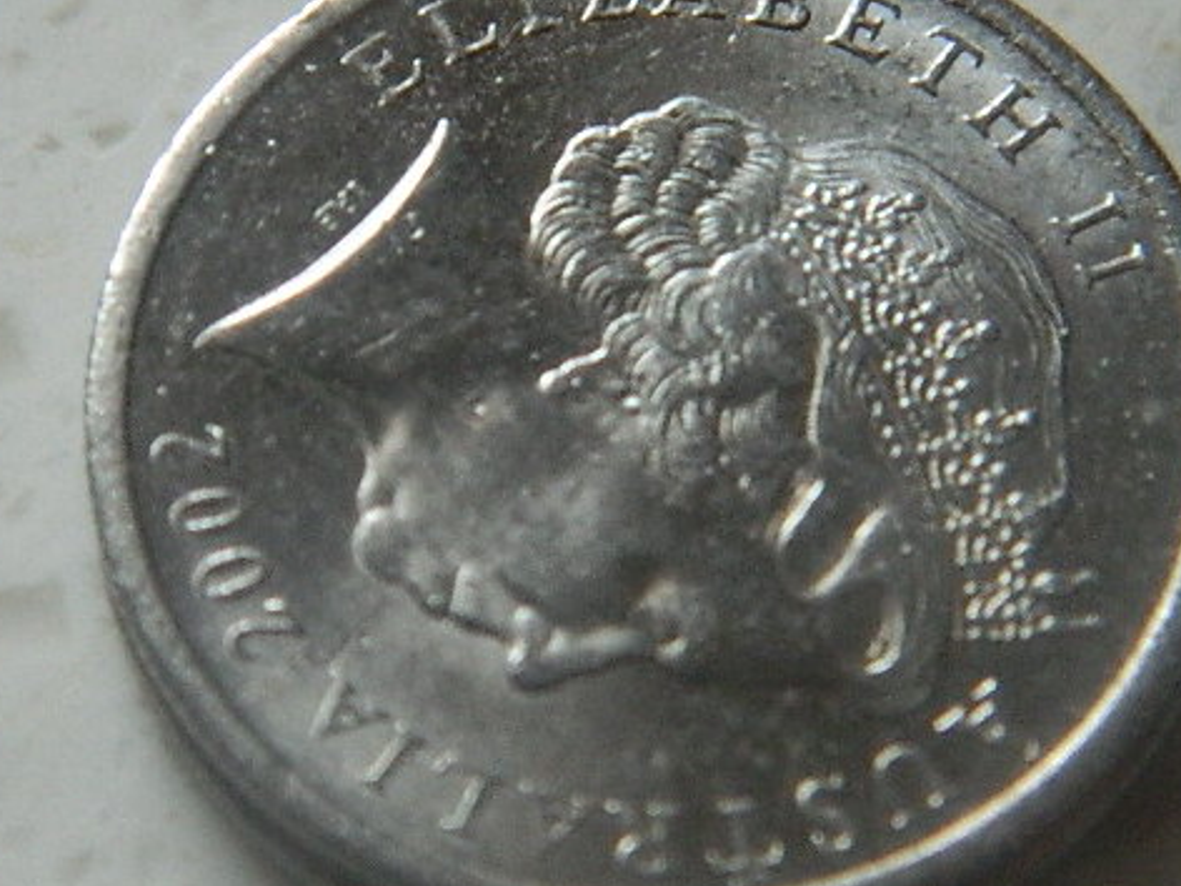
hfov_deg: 17.3
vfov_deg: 13.0
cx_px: 683
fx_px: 3889
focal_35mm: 114
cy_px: 438
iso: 400
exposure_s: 1/160
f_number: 4.2
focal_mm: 15.1
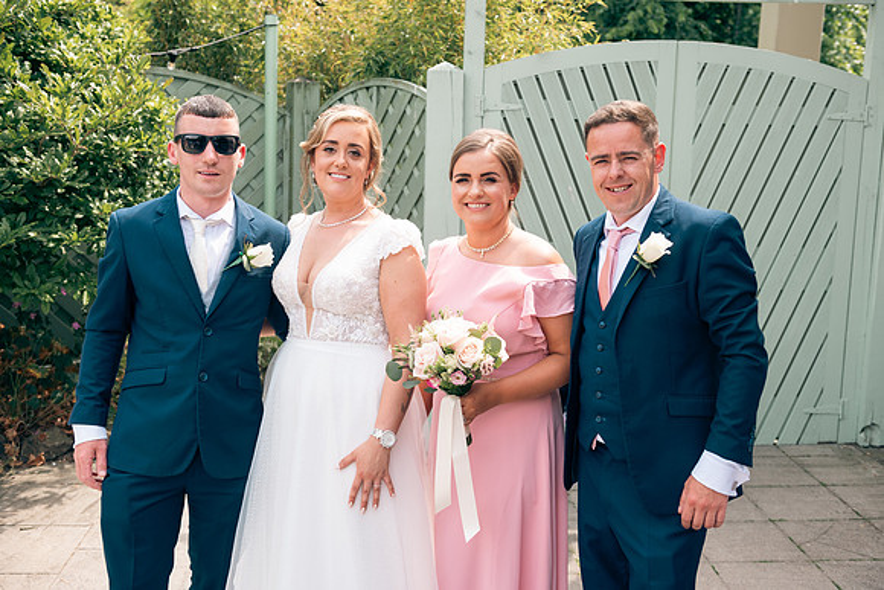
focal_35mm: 42
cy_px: 295
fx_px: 1032
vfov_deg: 31.9
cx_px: 442
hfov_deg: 46.4
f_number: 5
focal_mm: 42
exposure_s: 1/200
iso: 100
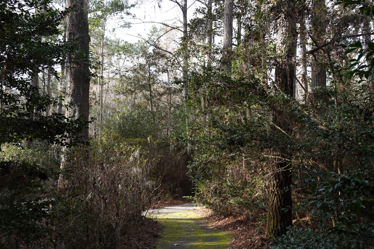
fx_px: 364
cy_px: 114
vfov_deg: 37.8
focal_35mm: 35
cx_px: 182
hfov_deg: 54.4
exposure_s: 1/100
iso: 400
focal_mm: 28
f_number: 8
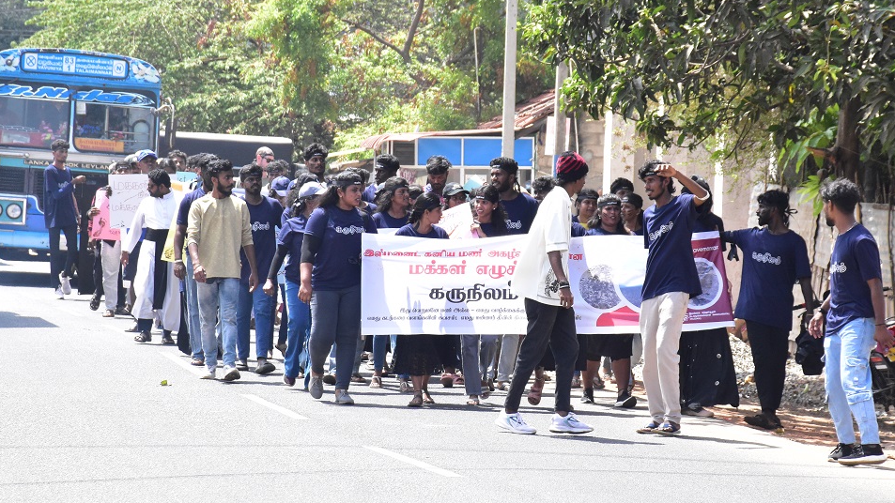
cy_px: 213
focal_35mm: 178
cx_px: 455
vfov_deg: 6.8
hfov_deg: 12.1
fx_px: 4224
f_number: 10
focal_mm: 90
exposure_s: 1/1600
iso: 2000
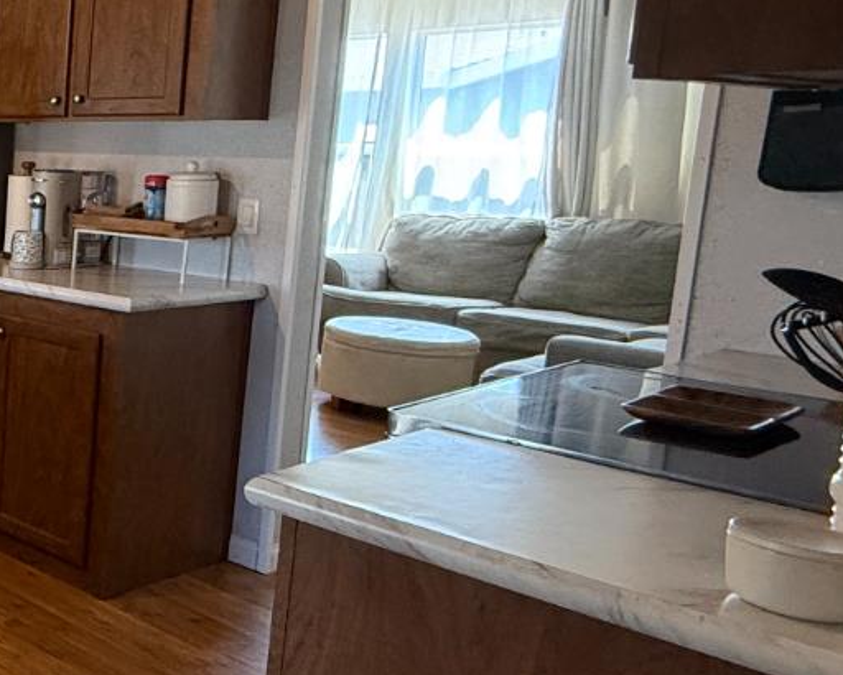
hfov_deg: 31.4
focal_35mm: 40
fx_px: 998
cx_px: -326
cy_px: 277
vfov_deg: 37.2
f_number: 2.2
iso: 400
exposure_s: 1/60
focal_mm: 2.22
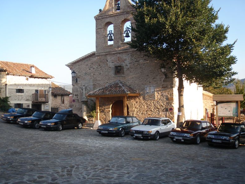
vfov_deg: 36.8
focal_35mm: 39
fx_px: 276
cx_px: 124
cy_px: 91
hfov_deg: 47.8
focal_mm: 6.7
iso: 50
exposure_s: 1/100
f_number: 3.5
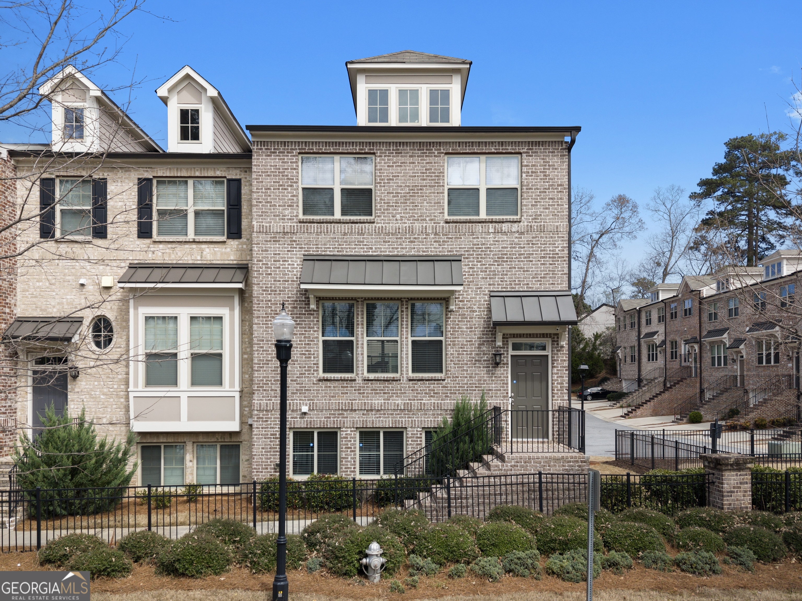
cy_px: 300
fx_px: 556
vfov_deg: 56.8
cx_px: 401
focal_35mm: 24
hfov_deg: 71.6
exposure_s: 1/2000
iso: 130
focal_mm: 8.67
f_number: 1.8
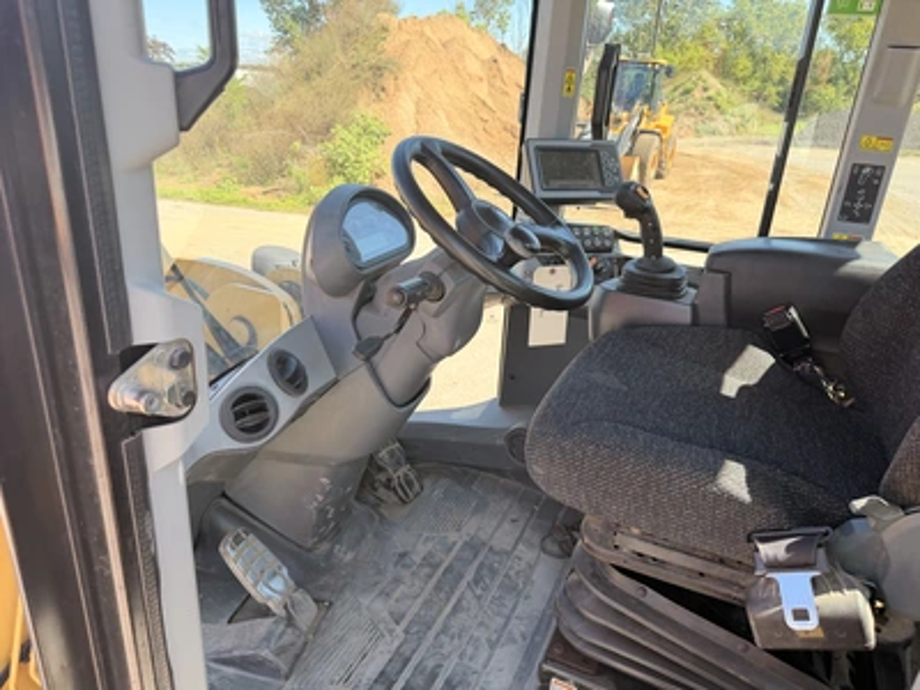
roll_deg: +1.8
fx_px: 638
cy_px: 345
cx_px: 460
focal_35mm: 24
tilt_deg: -13.6
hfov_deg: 71.6
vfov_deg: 56.8
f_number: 1.78
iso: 100
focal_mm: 6.76
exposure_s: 1/607
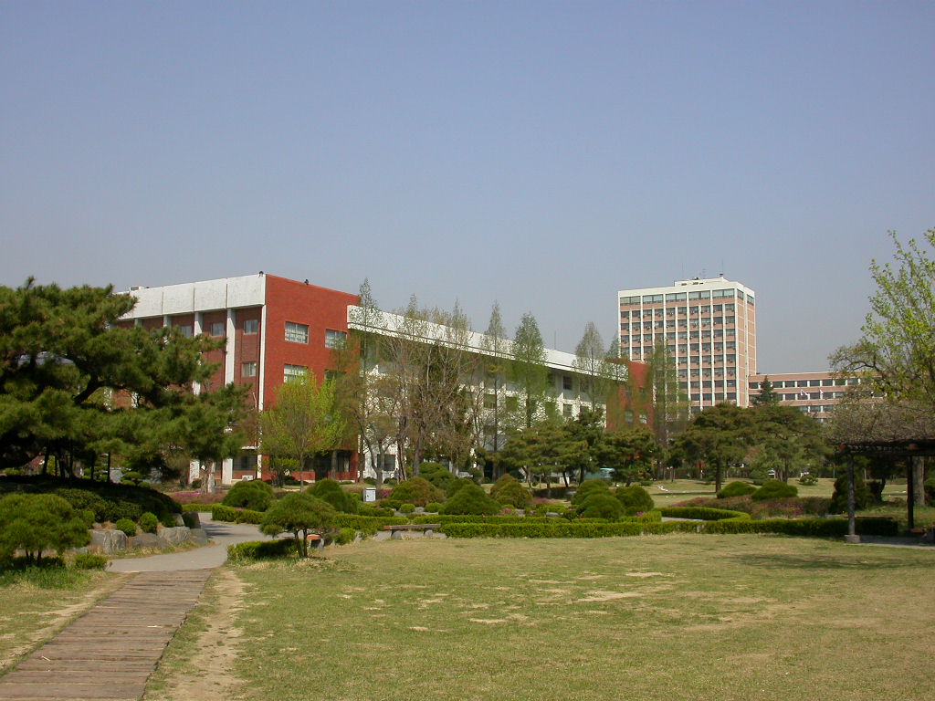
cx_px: 468
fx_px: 1026
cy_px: 350
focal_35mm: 38
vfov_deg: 37.7
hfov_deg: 49.0
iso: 100
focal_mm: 7.85
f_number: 7.5
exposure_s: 1/328
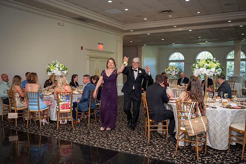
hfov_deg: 55.8
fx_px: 232
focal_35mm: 34
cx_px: 123
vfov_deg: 38.8
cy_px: 82
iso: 800
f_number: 3.5
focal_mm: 34
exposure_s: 1/100
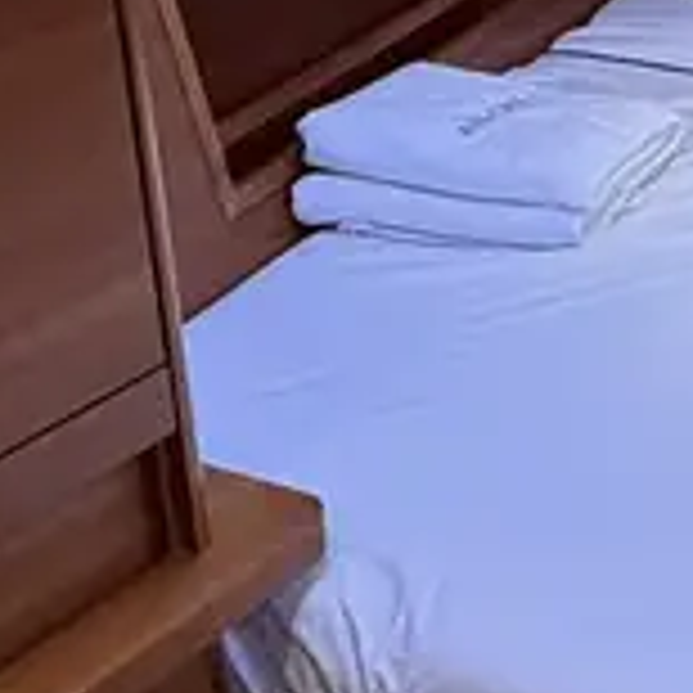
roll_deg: +1.2
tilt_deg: -17.1
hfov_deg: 19.4
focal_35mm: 82
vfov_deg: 20.6
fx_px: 1857
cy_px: 34
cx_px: 922
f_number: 2.2
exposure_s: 1/99
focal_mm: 2.22
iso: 200
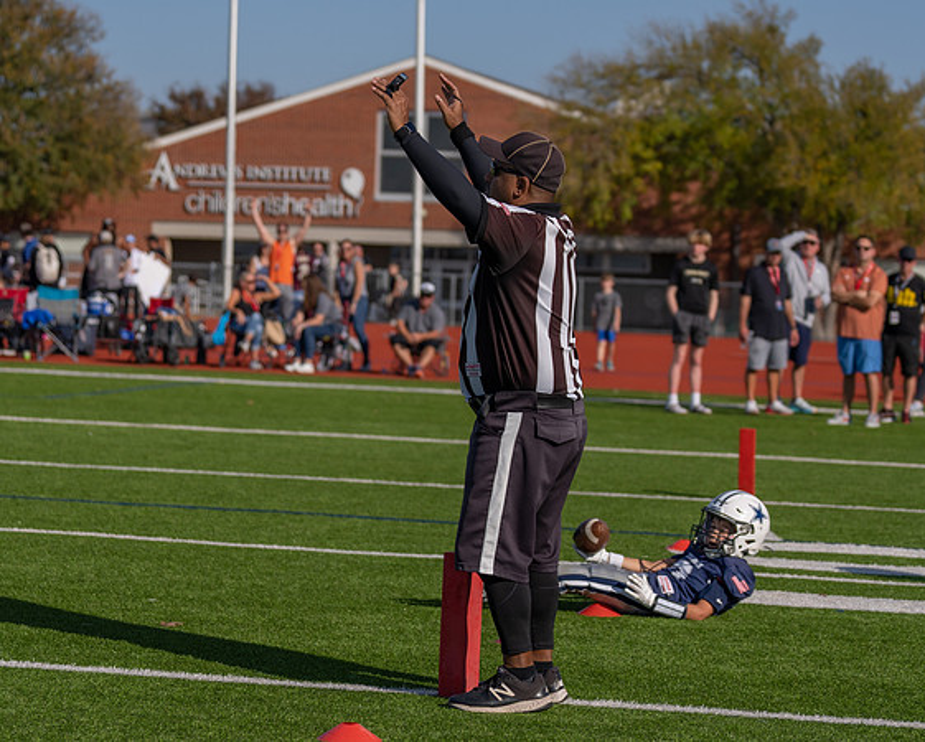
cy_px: 313
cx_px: 471
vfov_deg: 14.1
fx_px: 2992
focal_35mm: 109
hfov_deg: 17.6
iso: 100
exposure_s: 1/3200
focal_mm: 70
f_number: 2.8
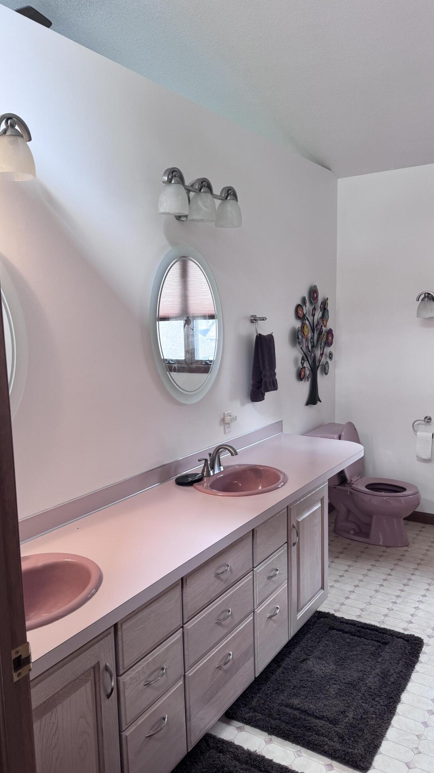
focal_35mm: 27
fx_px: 553
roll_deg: +2.1
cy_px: 397
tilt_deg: -8.0
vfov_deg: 69.9
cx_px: 203
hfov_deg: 42.9
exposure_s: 1/60
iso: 125
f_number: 1.78
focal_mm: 6.76
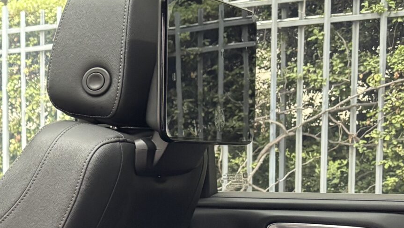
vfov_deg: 14.2
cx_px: -131
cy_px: 227
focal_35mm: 84
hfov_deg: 22.4
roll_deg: +2.5
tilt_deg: -7.6
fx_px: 900
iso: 500
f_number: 1.6
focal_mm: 5.96
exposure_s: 1/49
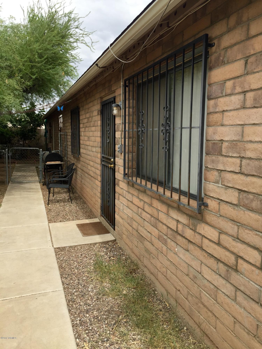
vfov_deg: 61.7
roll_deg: -0.6
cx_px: 131
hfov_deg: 48.2
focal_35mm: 29
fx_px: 293
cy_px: 174
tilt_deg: -5.8
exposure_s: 1/1276
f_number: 2.2
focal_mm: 4.15
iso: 32
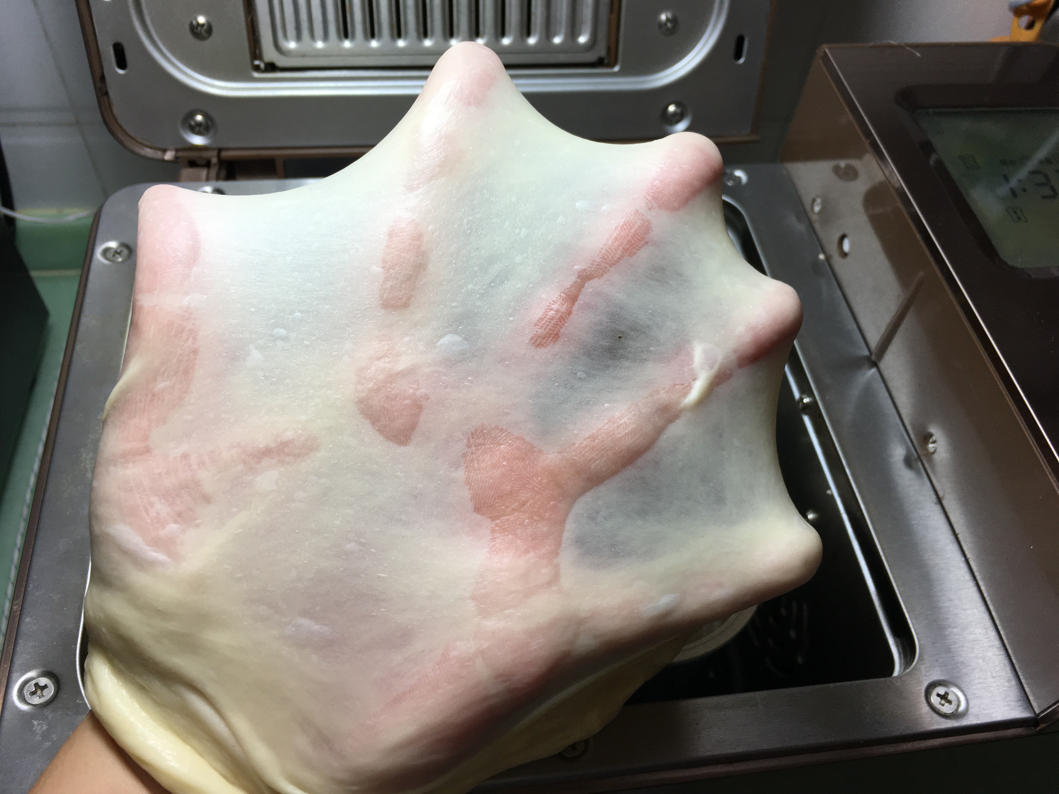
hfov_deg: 61.7
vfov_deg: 48.2
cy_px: 397
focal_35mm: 29
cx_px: 530
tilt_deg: -52.8
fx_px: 887
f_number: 2.2
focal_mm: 4.15
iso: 32
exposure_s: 1/100
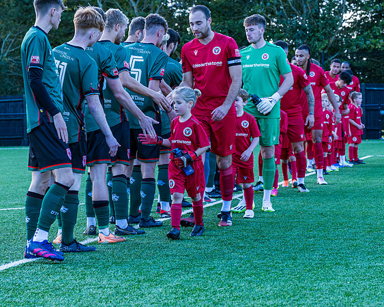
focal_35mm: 118
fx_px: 1344
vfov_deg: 13.0
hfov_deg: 16.3
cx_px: 181
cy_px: 154
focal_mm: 70
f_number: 5
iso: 200
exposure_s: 1/200
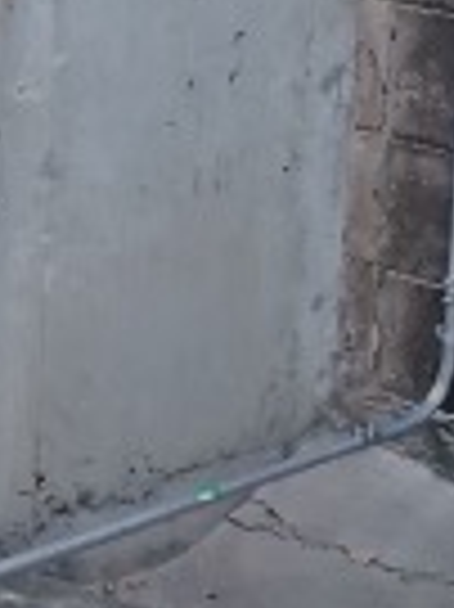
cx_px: 148
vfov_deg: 9.5
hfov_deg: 7.1
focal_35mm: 208
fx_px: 3643
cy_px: 275
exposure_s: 1/164
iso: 100
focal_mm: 4.7
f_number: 1.79
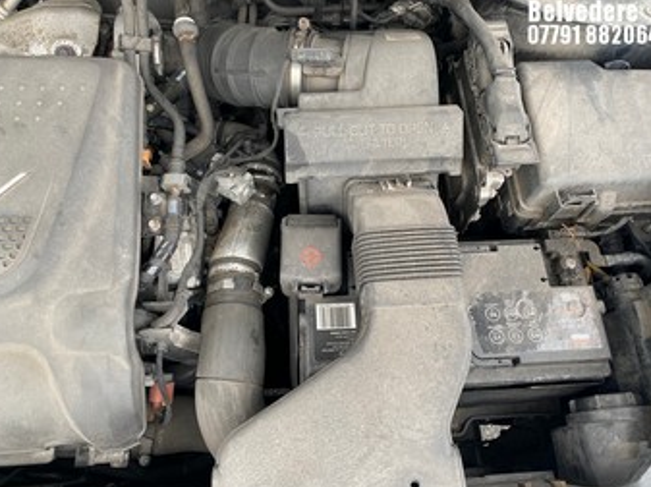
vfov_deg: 51.3
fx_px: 507
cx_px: 328
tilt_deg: -67.1
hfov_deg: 65.4
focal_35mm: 27
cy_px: 251
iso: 64
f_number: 1.8
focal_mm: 4.25
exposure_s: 1/122
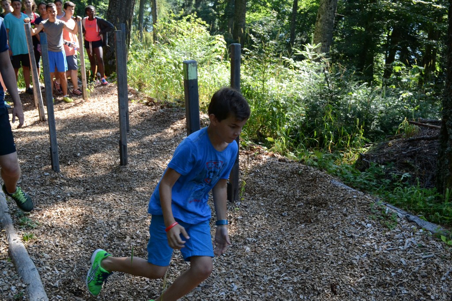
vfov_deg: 31.9
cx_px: 226
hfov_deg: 46.4
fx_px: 527
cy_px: 150
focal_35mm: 42
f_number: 9
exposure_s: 1/320
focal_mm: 28
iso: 1600
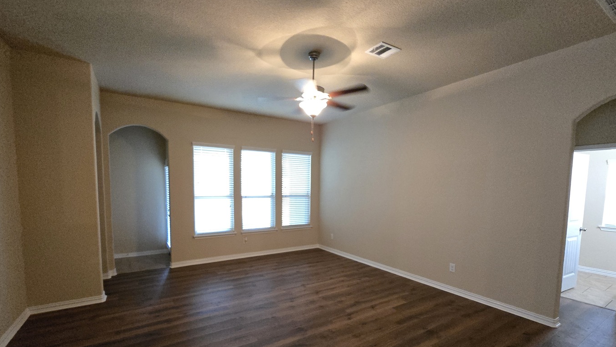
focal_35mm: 15
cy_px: 206
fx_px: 245
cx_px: 298
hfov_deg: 103.0
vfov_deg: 69.9
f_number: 2.2
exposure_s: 1/60
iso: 1600
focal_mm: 2.2
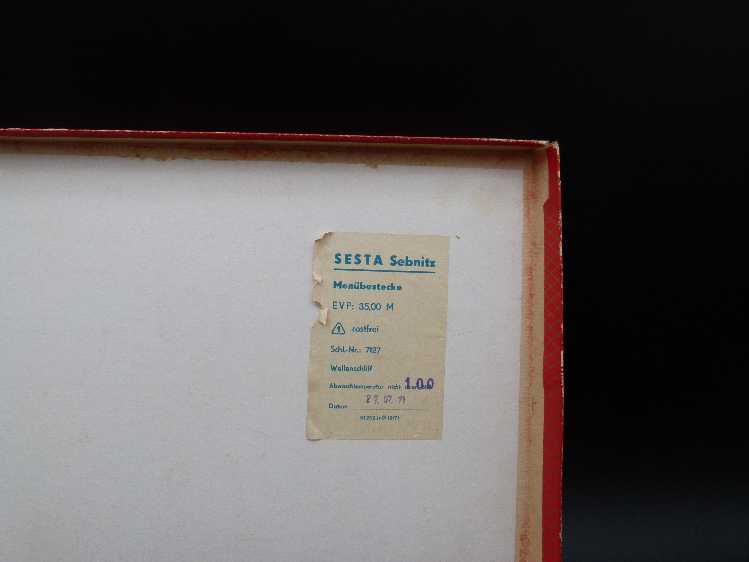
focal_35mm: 25
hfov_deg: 69.4
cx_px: 374
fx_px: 541
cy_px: 281
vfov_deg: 54.9
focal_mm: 4.5
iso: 100
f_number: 4
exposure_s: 1/125
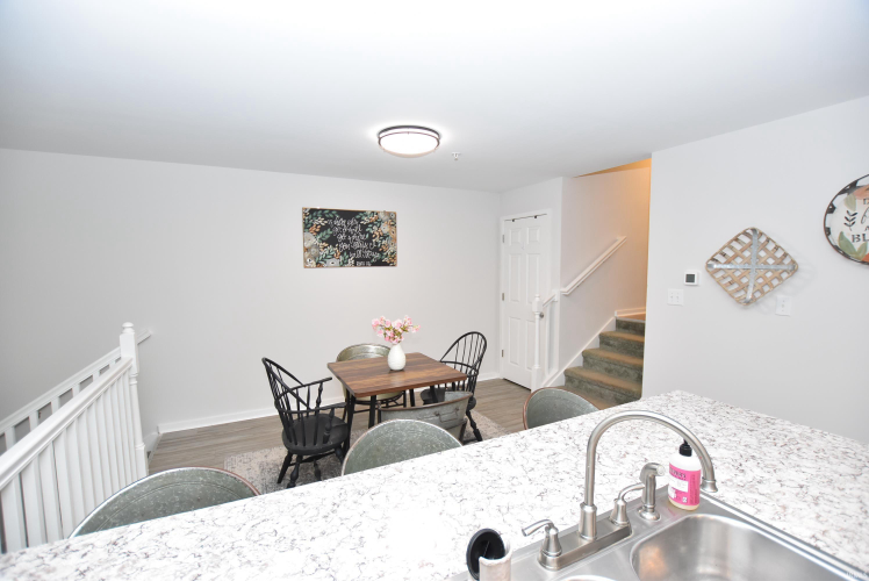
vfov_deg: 77.4
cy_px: 290
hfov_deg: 100.3
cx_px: 434
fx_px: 362
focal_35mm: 15
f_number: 3.5
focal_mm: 10
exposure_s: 1/160
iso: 800
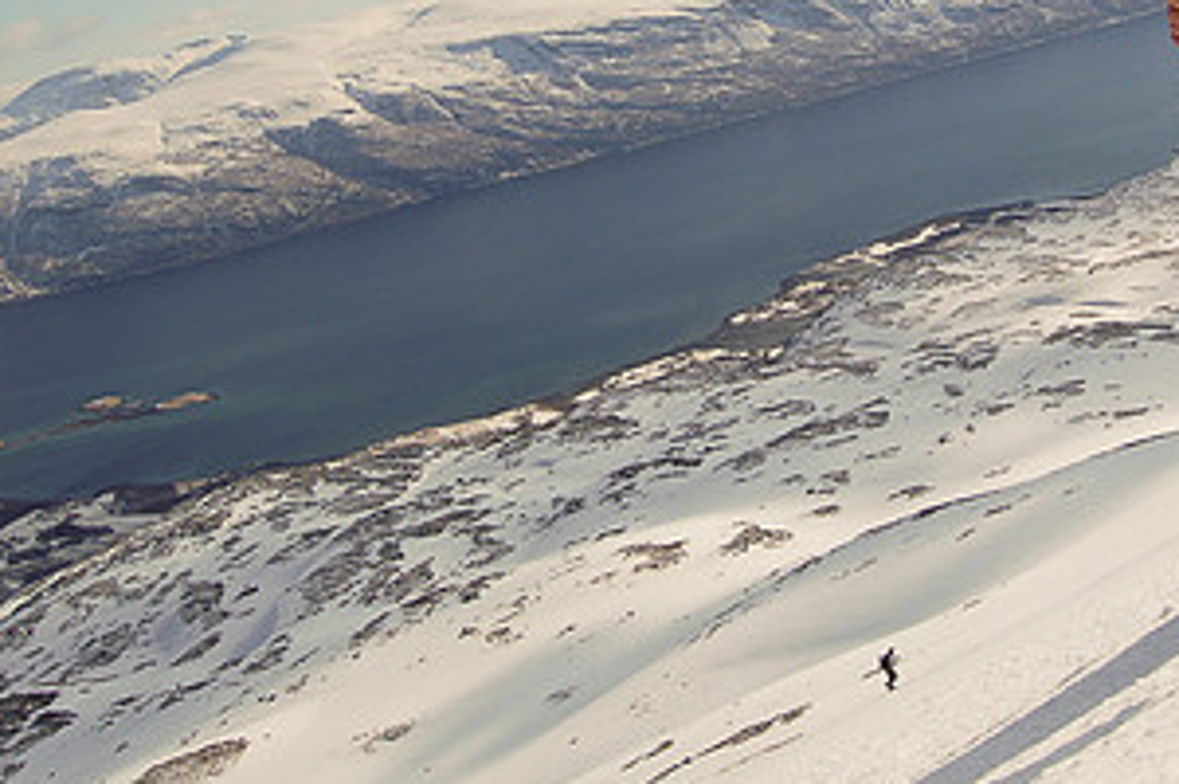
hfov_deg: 37.9
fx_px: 1701
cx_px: 764
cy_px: 82
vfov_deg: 25.2
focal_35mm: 52
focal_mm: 18
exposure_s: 1/320
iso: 200
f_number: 9
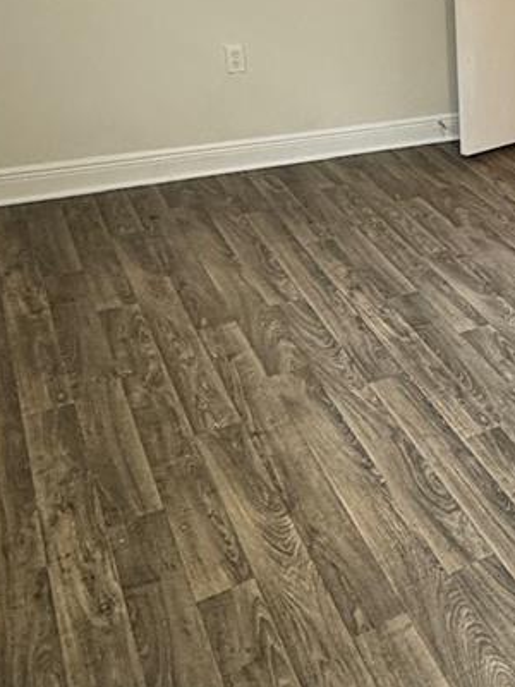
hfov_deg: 28.3
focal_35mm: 42
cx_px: 668
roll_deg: -3.5
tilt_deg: -27.6
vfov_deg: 44.6
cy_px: 277
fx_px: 833
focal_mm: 2.22
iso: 320
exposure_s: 1/120
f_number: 2.2
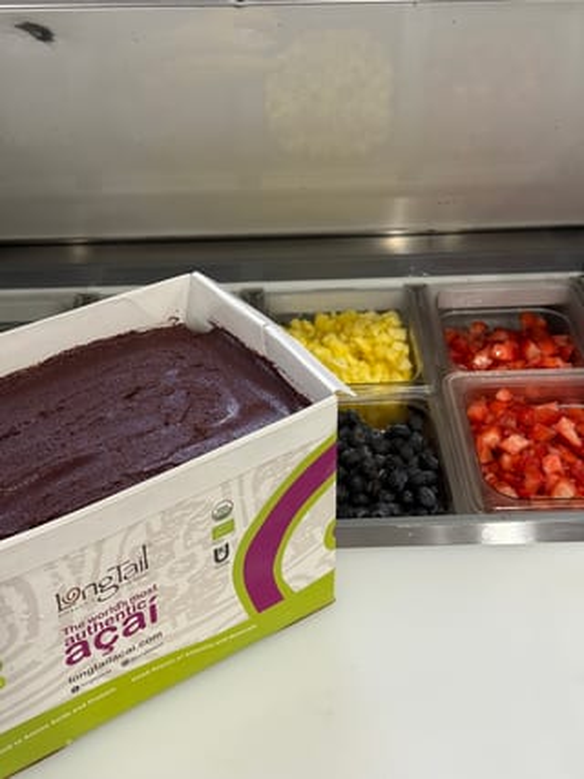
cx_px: 292
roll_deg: +2.1
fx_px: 1080
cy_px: 390
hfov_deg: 30.3
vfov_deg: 39.7
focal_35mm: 48
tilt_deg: -37.2
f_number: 1.78
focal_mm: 6.76
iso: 80
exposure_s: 1/60
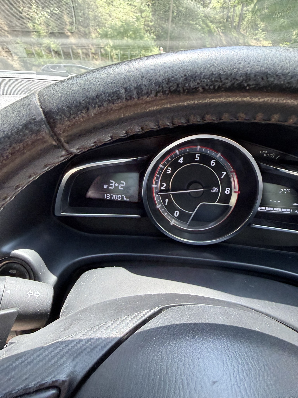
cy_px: 199
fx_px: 275
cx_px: 149
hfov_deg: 56.8
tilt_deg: -25.5
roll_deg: -3.1
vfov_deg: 71.6
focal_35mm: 24
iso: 125
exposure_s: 1/99
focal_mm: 2.22
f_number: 2.2
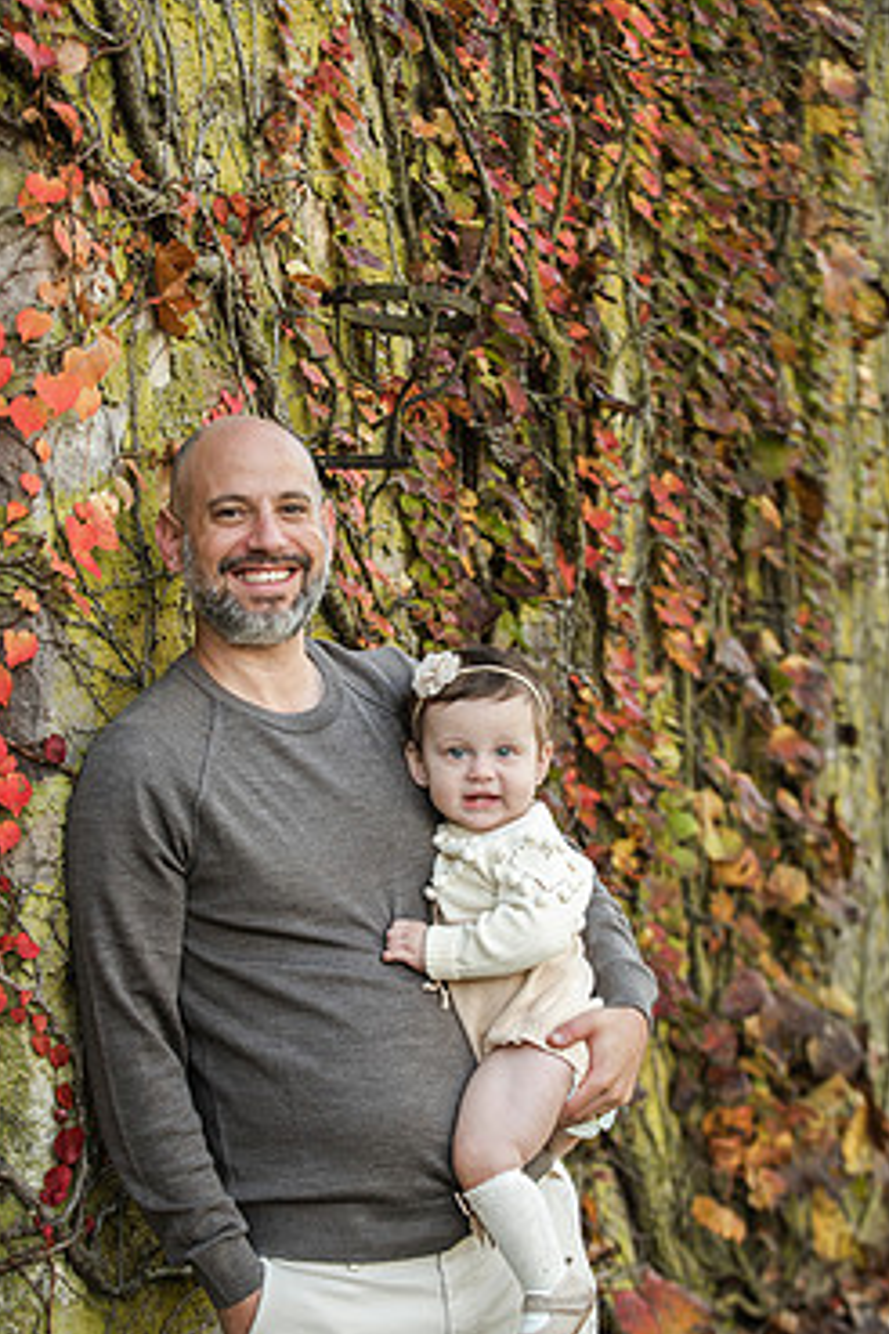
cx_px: 354
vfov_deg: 21.4
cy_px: 763
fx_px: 3519
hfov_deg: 14.4
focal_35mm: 95
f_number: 3.5
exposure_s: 1/800
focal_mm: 78
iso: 800
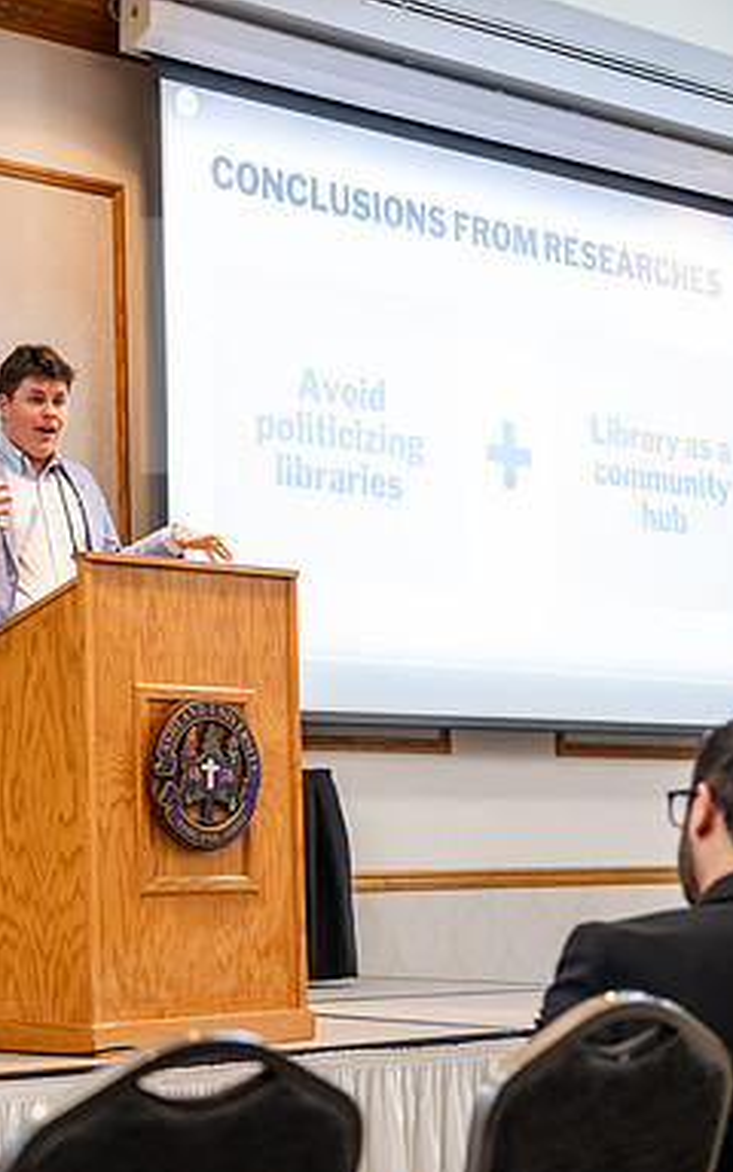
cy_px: 588
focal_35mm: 77
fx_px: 2461
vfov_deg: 26.8
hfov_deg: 16.7
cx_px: 49
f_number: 3.2
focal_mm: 50
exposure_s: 1/125
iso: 1250
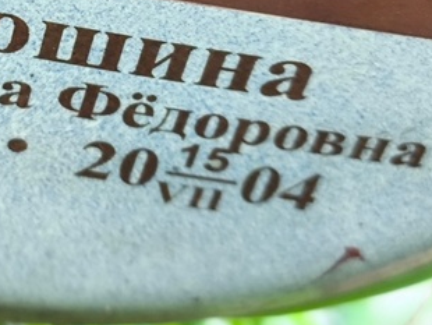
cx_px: 3
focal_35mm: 129
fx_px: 1611
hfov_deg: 15.0
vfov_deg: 11.4
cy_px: -21
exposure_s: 1/60
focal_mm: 4.71
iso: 200
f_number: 1.7
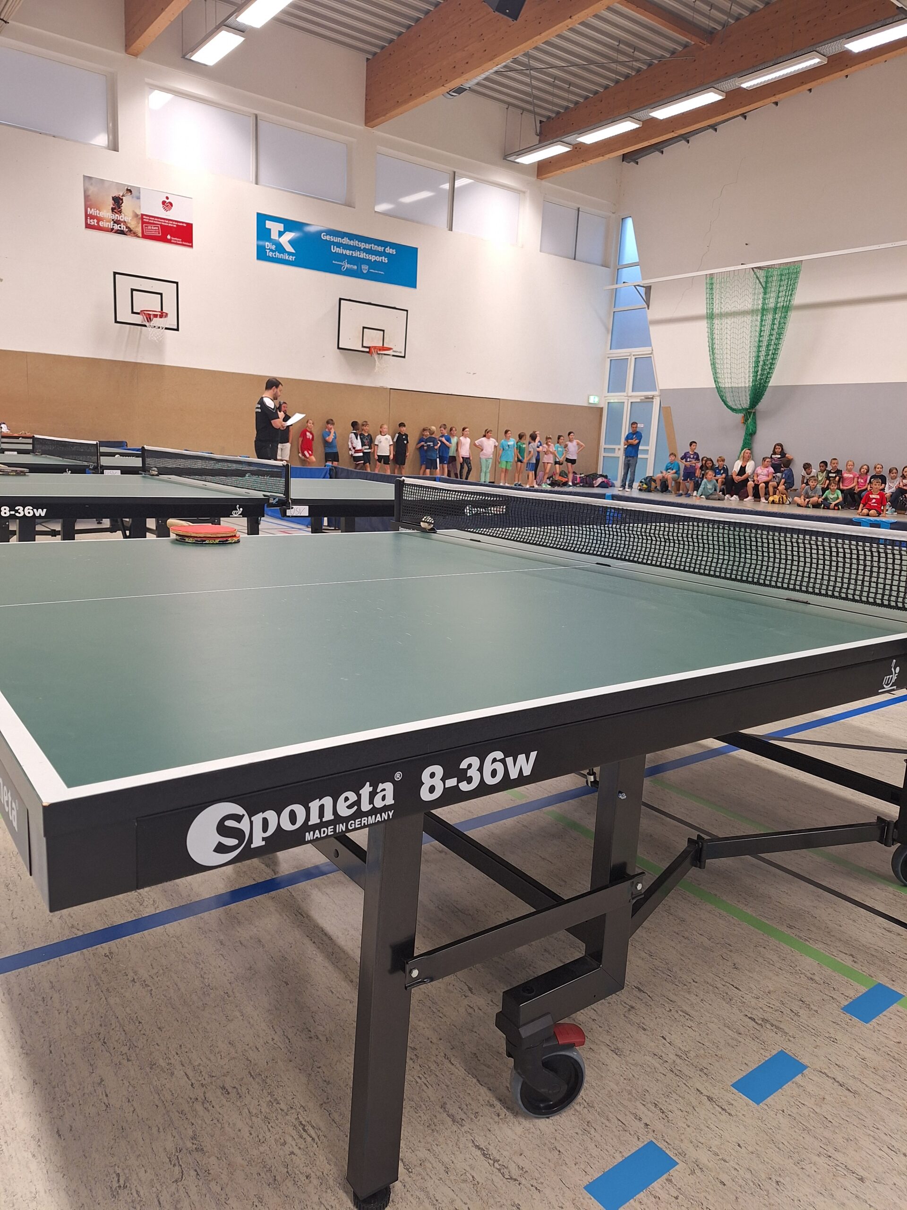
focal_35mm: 23
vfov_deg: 73.9
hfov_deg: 58.9
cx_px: 454
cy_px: 605
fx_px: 804
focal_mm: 5.54
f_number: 1.8
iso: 100
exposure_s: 1/40
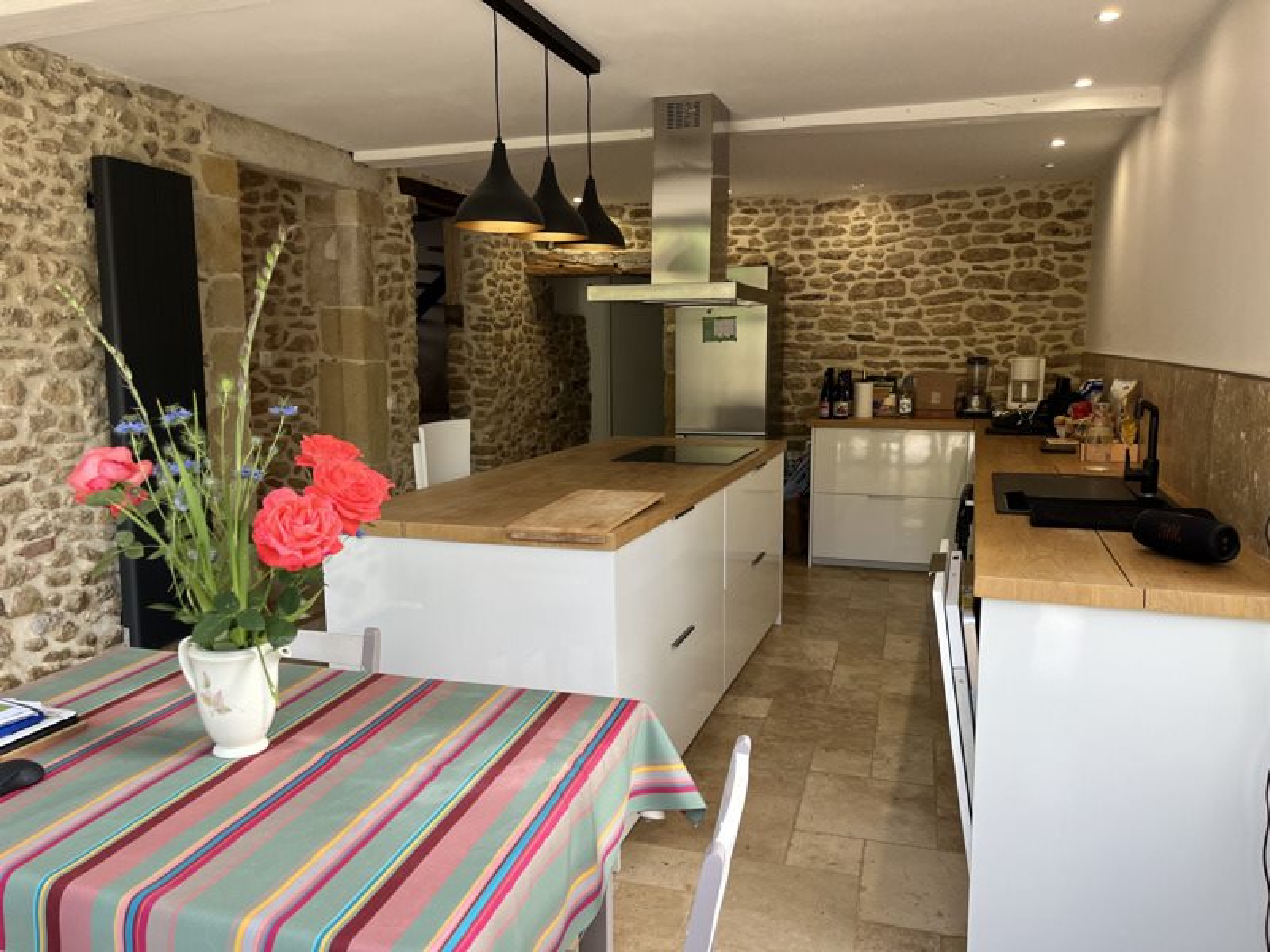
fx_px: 954
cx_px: 635
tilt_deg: -11.5
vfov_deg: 53.1
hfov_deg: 67.3
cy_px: 476
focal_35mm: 26
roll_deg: +0.5
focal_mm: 5.1
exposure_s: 1/108
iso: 32
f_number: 1.6
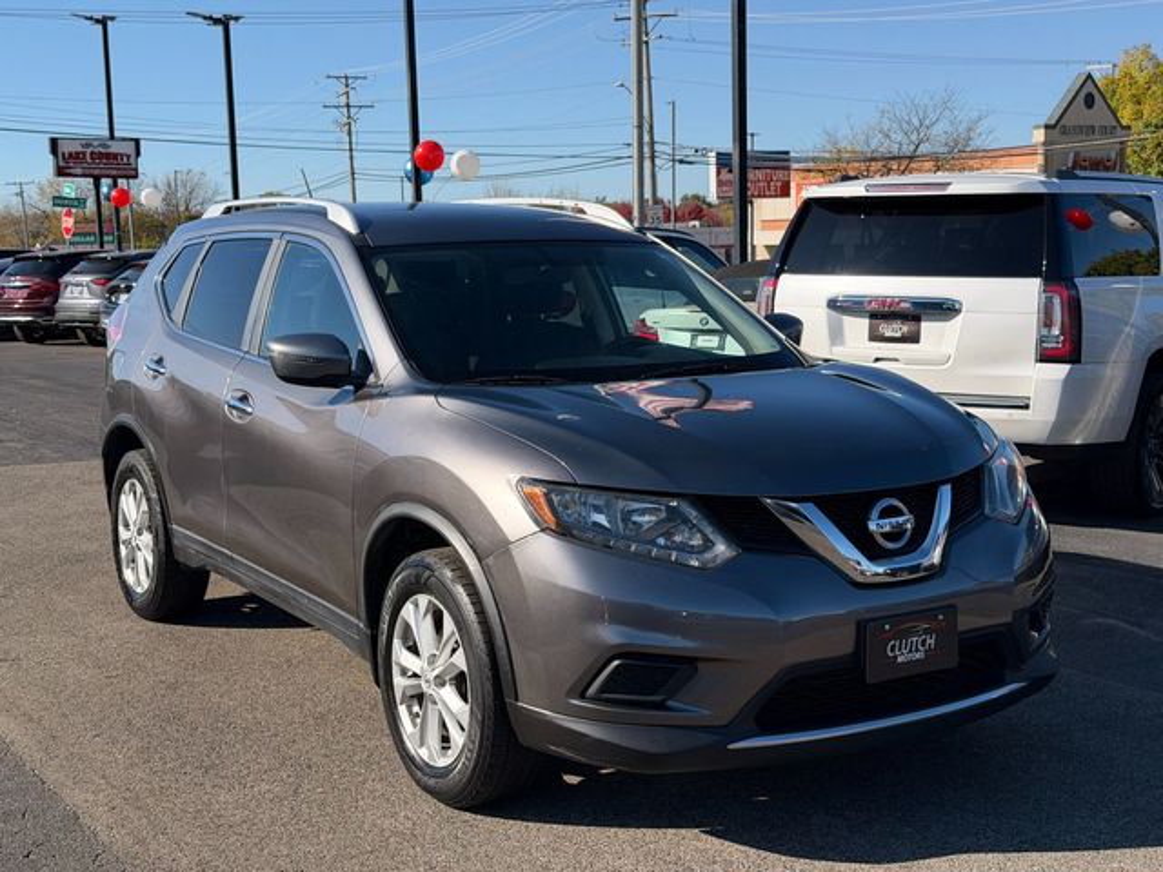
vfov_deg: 30.3
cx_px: 582
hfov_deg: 39.7
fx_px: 1613
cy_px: 436
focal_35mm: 48
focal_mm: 6.76
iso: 80
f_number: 1.78
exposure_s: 1/5208
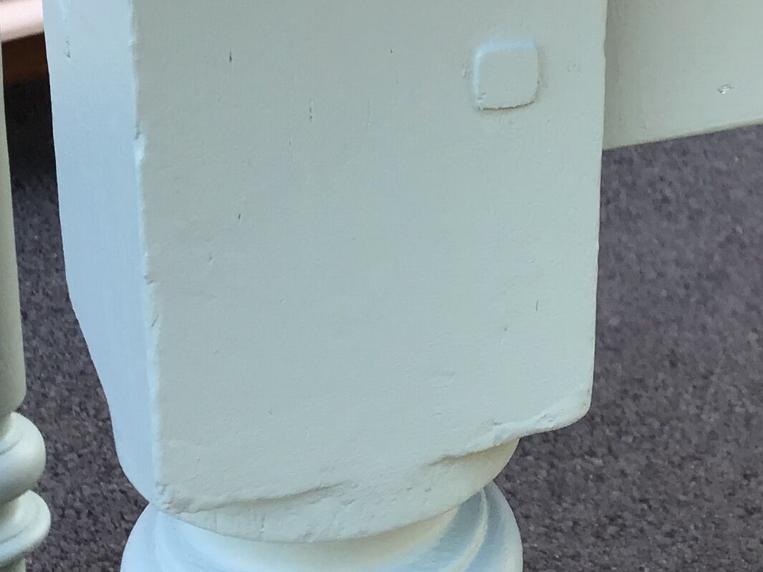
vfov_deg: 15.3
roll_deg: +1.9
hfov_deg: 20.5
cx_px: 590
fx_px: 2094
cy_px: 17
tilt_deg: -22.3
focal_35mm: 95
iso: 25
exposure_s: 1/100
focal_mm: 3.3
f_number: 2.4
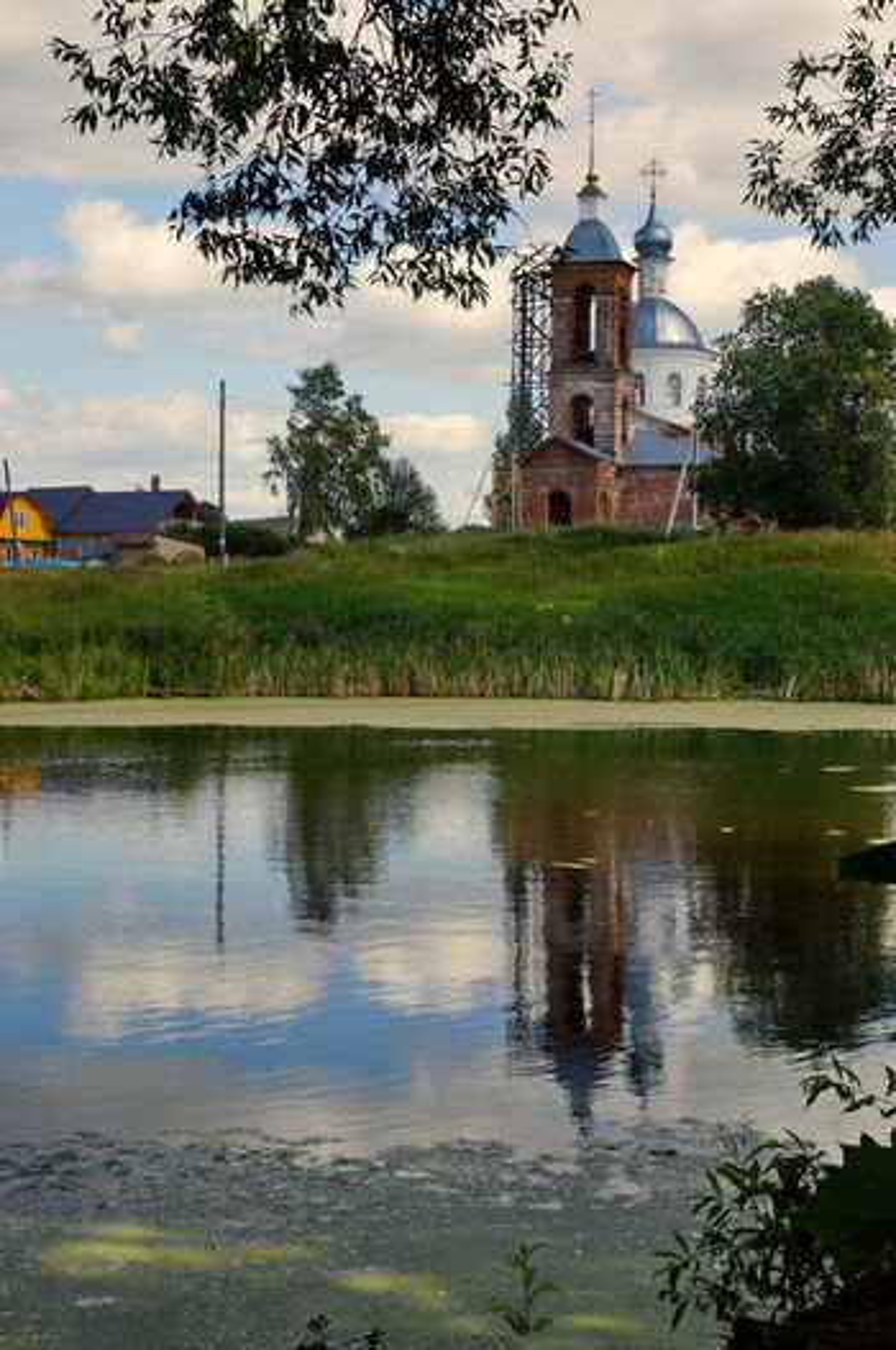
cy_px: 675
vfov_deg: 37.9
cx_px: 448
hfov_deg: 25.7
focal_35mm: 52
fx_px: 1965
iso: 100
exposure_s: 1/100
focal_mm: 35
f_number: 13
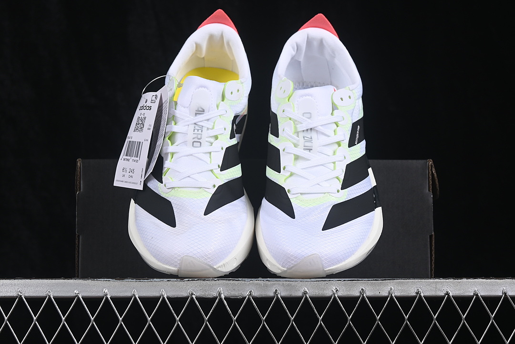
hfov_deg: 27.0
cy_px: 172
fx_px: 1073
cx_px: 258
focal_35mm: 75
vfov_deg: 18.2
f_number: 8
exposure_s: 1/80
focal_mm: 50
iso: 160
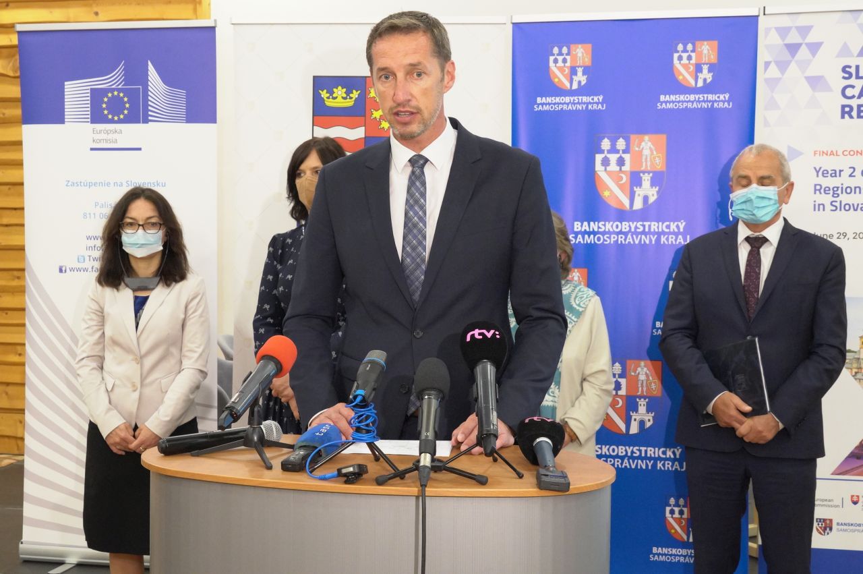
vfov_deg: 29.2
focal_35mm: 46
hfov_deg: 42.8
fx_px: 1102
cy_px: 287
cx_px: 432
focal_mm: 46
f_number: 10
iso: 12800
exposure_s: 1/30
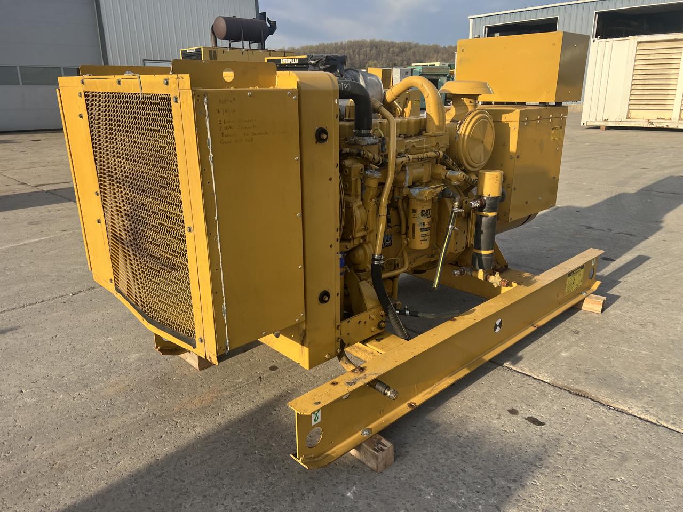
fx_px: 513
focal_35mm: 26
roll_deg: +0.5
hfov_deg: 67.3
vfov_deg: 53.1
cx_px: 342
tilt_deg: -15.5
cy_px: 256
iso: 50
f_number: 1.5
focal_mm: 5.7
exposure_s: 1/1431
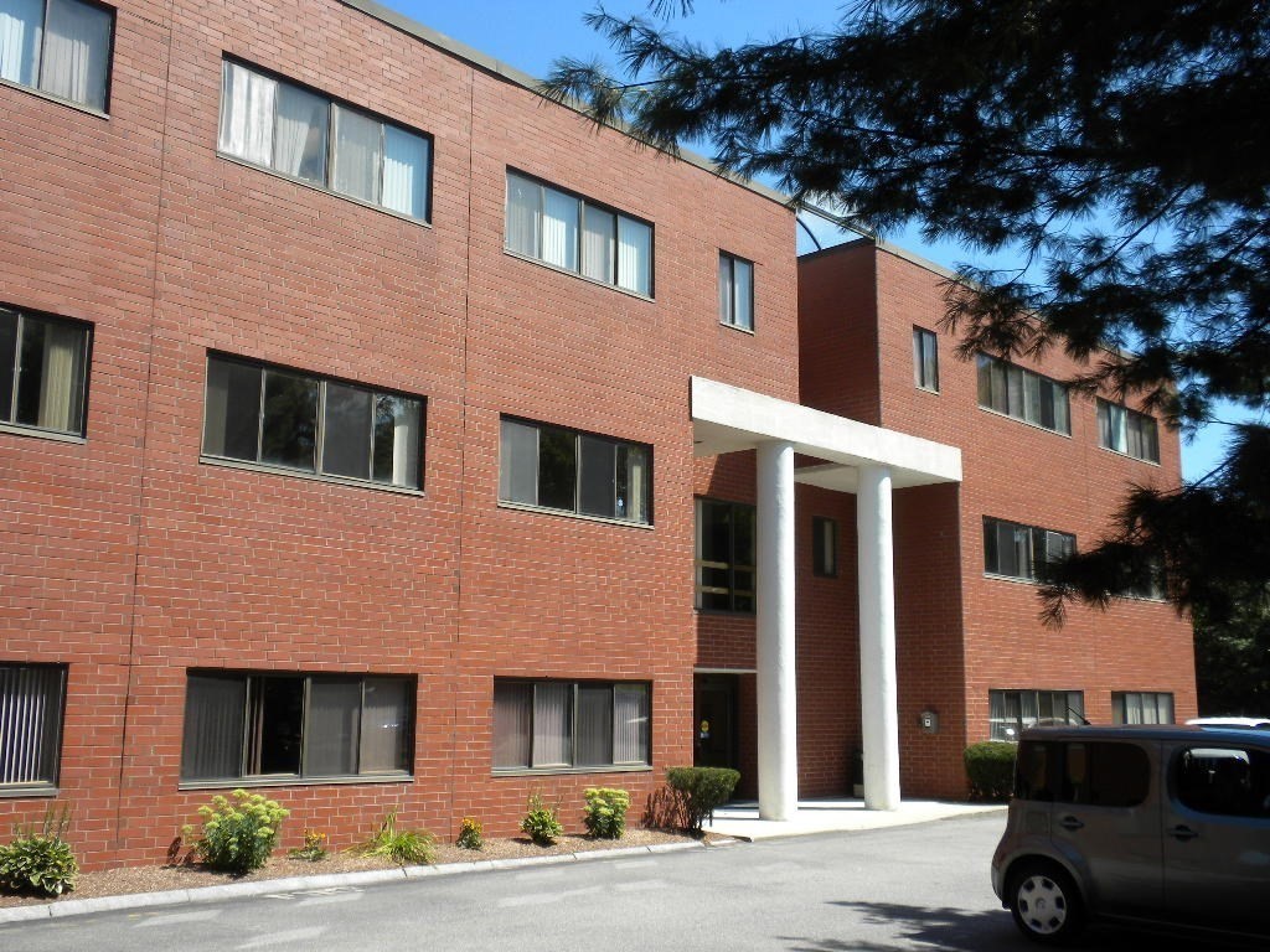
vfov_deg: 38.7
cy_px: 476
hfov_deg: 50.1
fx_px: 1357
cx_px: 635
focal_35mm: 37
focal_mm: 6.6
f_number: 10
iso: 64
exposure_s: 1/70
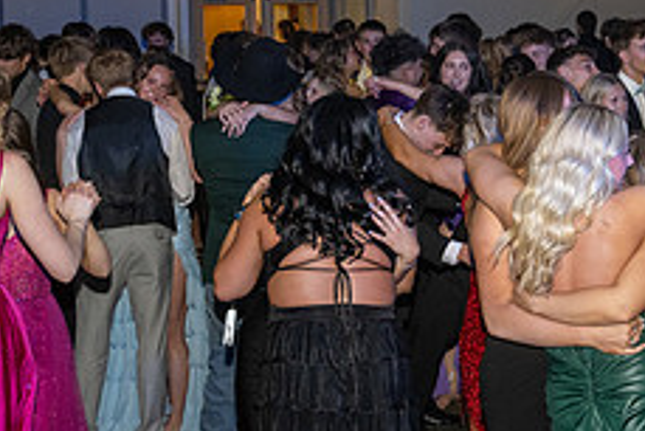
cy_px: 148
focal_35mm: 85
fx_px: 1524
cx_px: 464
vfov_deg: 16.1
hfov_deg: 23.7
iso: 500
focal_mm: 24
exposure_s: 1/200
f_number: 4
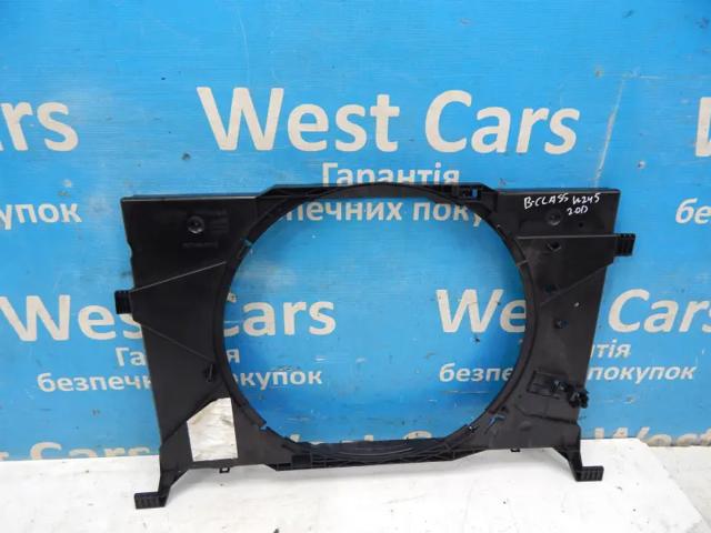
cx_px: 356
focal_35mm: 23
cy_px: 266
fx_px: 472
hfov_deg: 73.9
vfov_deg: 58.9
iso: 250
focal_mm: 4
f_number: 3
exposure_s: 1/30
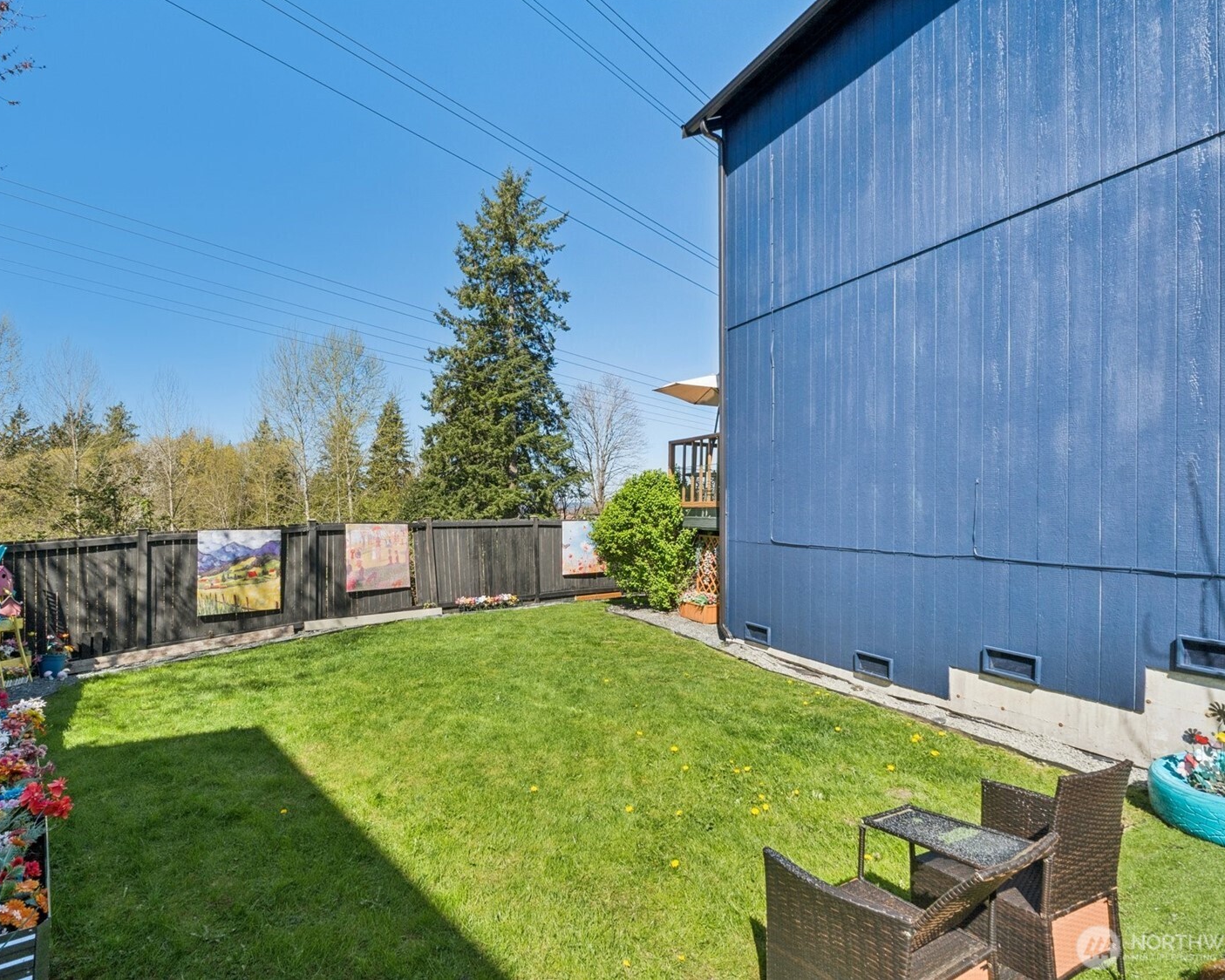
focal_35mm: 17
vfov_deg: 77.0
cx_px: 549
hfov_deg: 89.3
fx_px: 616
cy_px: 488
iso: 250
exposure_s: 1/250
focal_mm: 10
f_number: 10
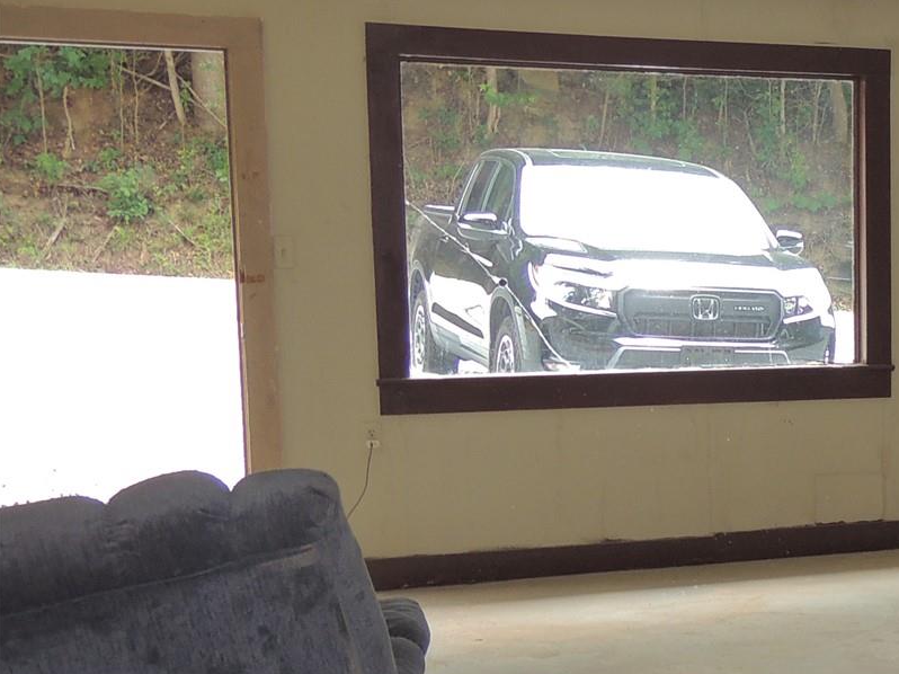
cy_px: 486
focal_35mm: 77
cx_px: 1148
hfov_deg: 22.8
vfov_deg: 19.0
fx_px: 1999
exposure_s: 1/40
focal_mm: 5.3
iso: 100
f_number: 3.1
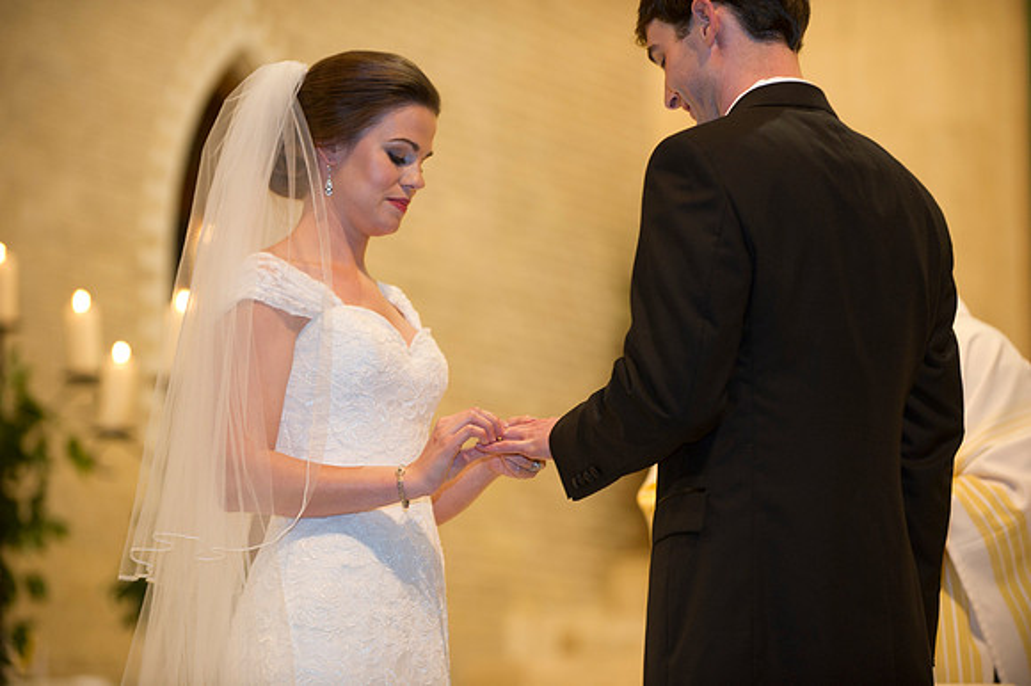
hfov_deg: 14.7
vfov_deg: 9.8
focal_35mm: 140
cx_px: 516
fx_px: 4007
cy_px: 343
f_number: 2.8
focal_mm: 140
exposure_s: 1/60
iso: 1600
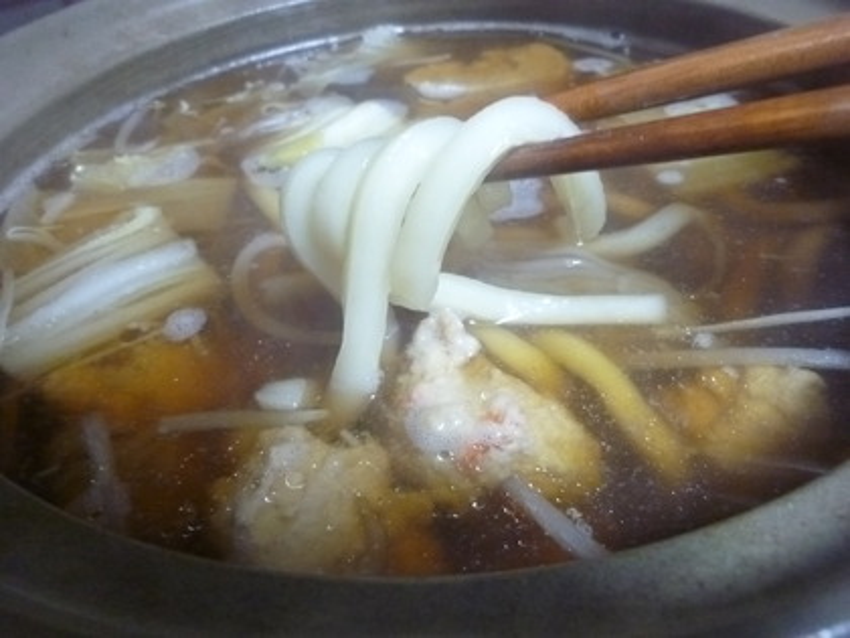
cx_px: 425
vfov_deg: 54.9
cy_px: 319
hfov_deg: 69.4
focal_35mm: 25
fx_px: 614
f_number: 3.3
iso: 800
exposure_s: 1/20
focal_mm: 4.5
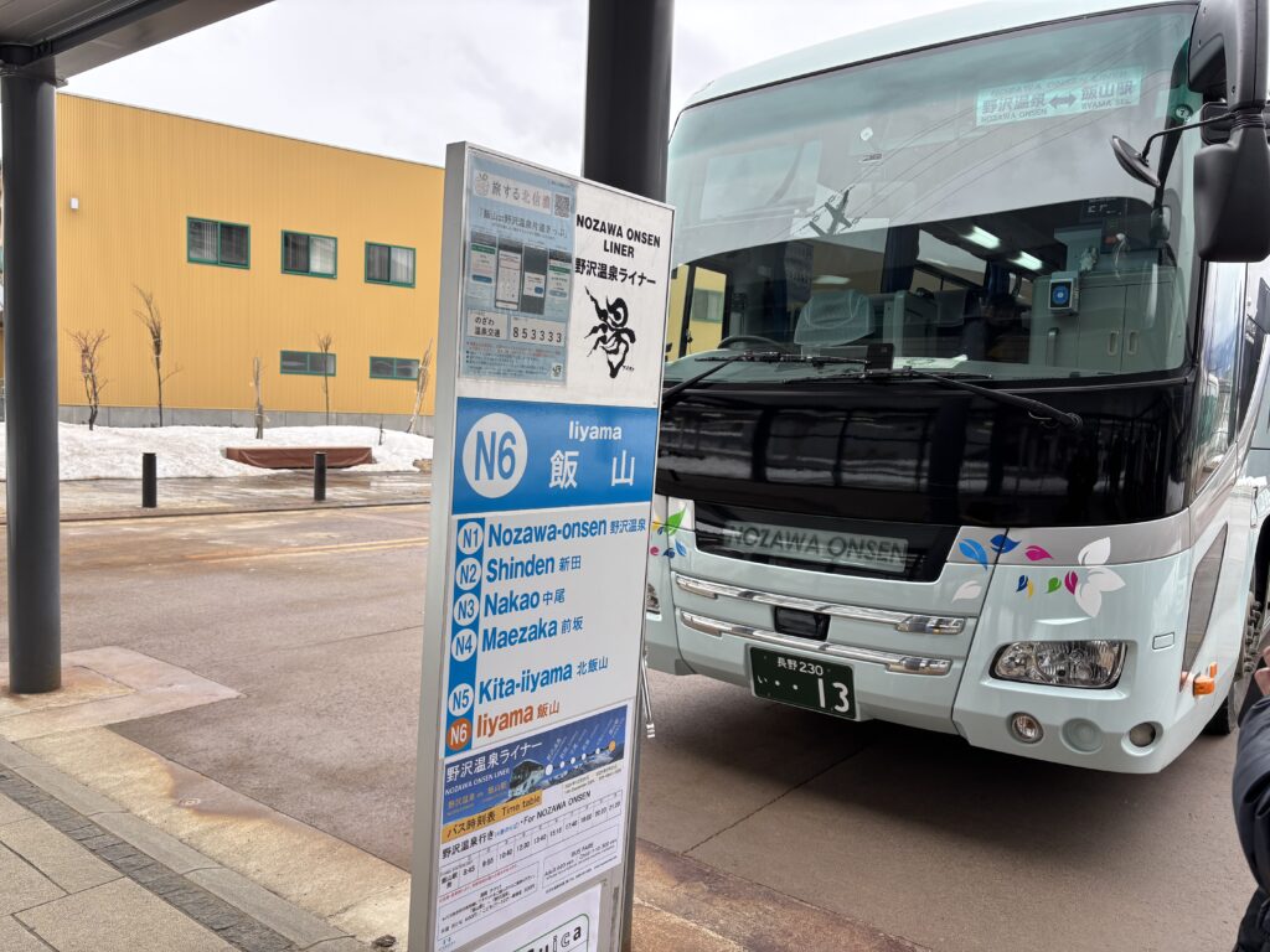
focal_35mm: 26
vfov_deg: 53.1
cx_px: 635
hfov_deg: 67.3
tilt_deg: -4.7
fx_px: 954
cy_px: 476
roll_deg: -2.0
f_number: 1.6
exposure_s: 1/347
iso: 50
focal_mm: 5.96
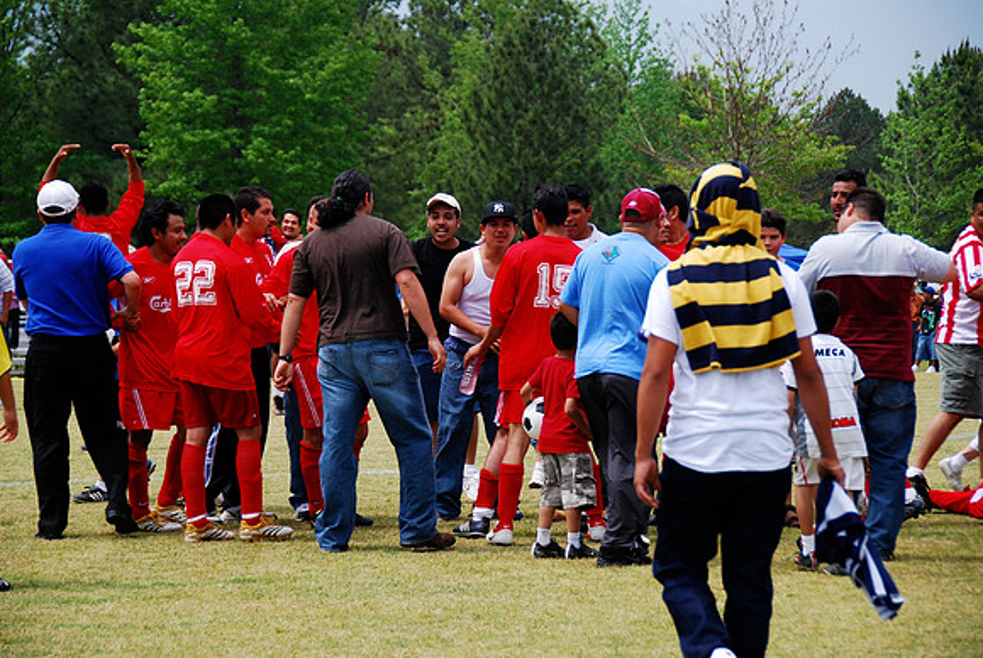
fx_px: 3895
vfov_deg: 9.7
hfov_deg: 14.4
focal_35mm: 142
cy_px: 329
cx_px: 492
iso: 100
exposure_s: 1/320
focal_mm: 95
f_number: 5.3
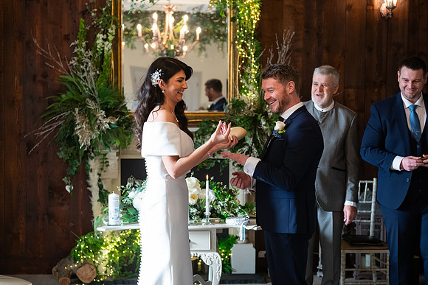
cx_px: 214
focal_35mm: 70
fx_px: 832
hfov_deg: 28.8
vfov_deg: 19.5
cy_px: 142
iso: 1000
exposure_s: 1/160
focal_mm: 70
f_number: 3.5
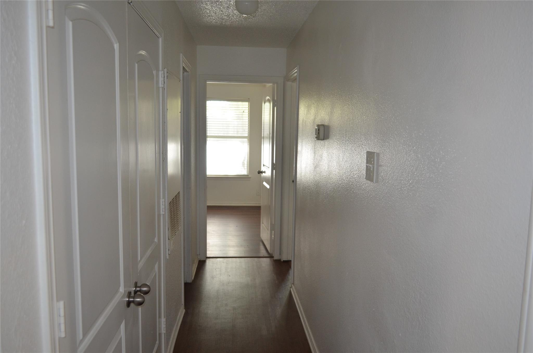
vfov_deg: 43.4
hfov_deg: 62.0
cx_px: 266
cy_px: 176
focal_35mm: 30
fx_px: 443
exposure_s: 1/60
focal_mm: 20
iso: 560
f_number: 3.8
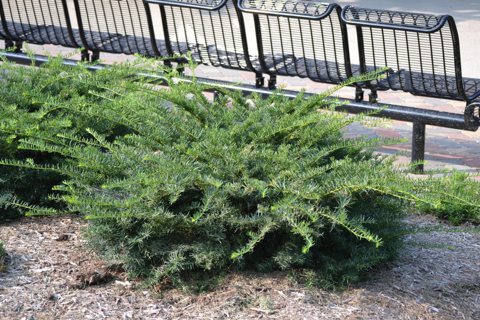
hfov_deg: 20.9
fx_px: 1300
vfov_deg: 14.0
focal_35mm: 98
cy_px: 160
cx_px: 240
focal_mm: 65
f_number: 5.6
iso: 125
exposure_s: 1/125
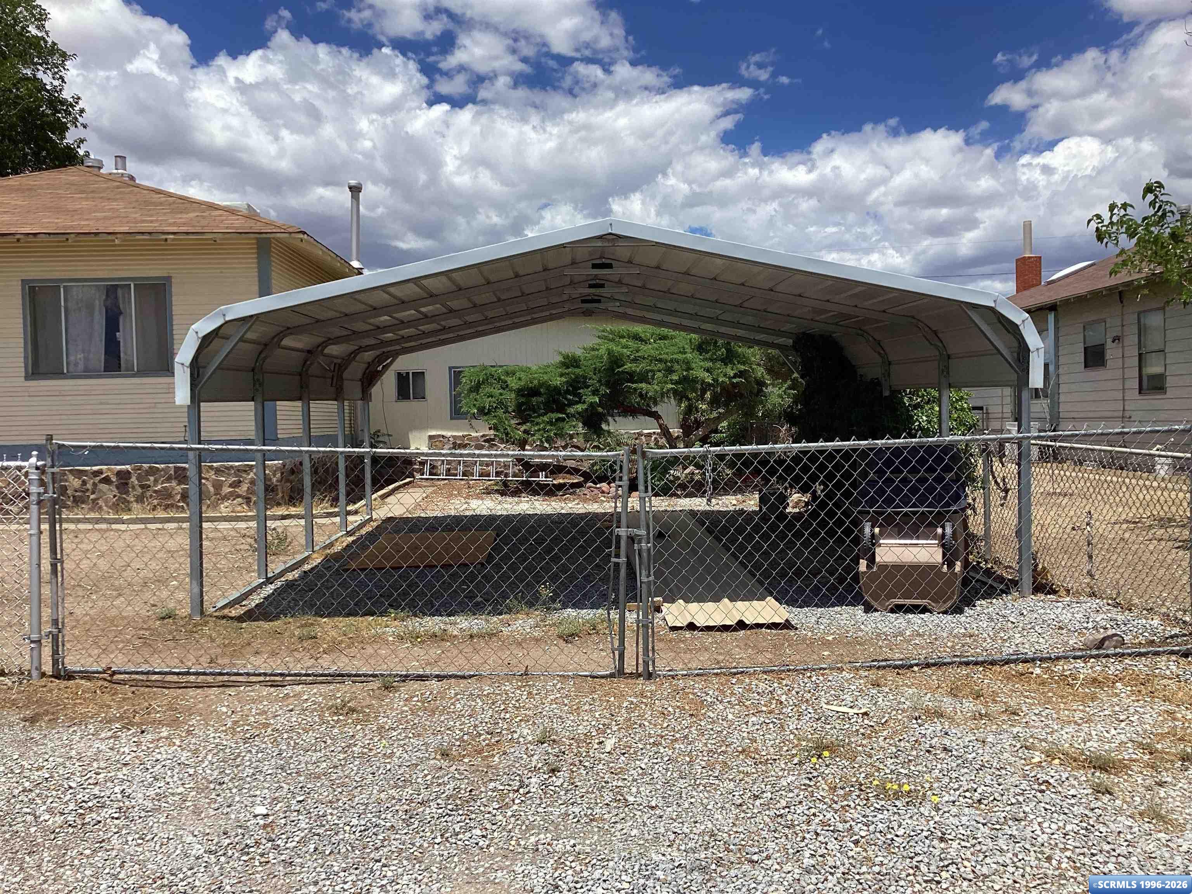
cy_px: 447
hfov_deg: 58.4
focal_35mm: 31
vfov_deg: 45.4
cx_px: 596
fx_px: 1067
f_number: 2.4
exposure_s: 1/1852
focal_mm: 3.3
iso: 25
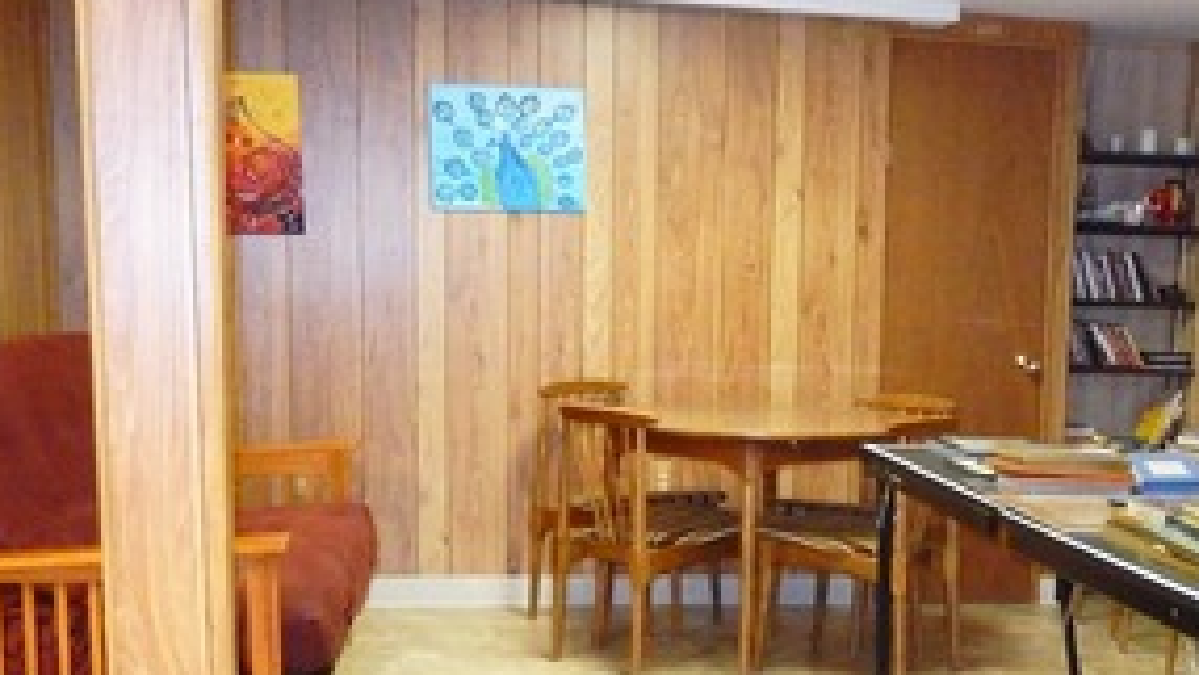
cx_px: 973
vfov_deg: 19.2
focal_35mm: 61
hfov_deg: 33.3
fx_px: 1940
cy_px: 658
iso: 400
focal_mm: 4.5
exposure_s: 1/15
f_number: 3.4
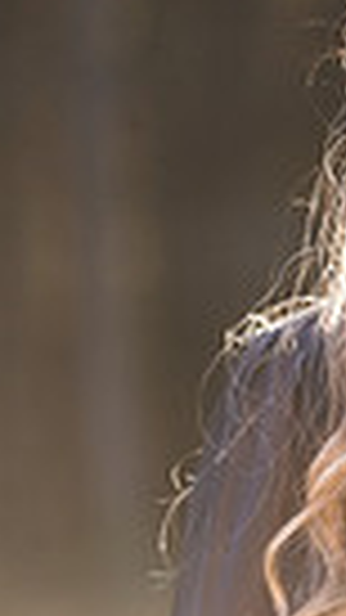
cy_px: 380
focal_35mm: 598
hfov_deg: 2.0
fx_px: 9760
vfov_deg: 3.6
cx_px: 1146
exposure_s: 1/1000
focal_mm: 135
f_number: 3.2
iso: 200
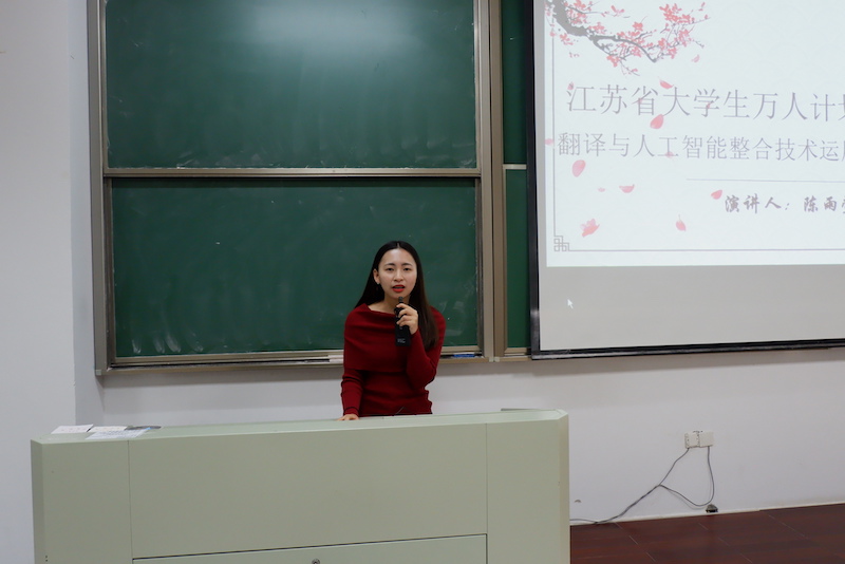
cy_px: 282
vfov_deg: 53.2
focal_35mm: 24
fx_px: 564
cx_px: 422
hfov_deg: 73.7
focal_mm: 16
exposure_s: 1/70
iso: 1600
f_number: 4
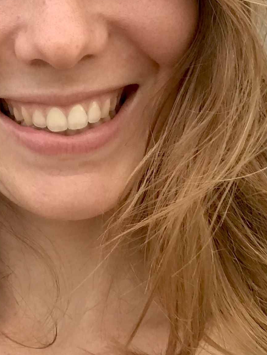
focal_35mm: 85
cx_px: 33
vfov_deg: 22.4
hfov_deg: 17.2
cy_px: 27
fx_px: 874
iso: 25
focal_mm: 2.87
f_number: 2.2
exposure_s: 1/40
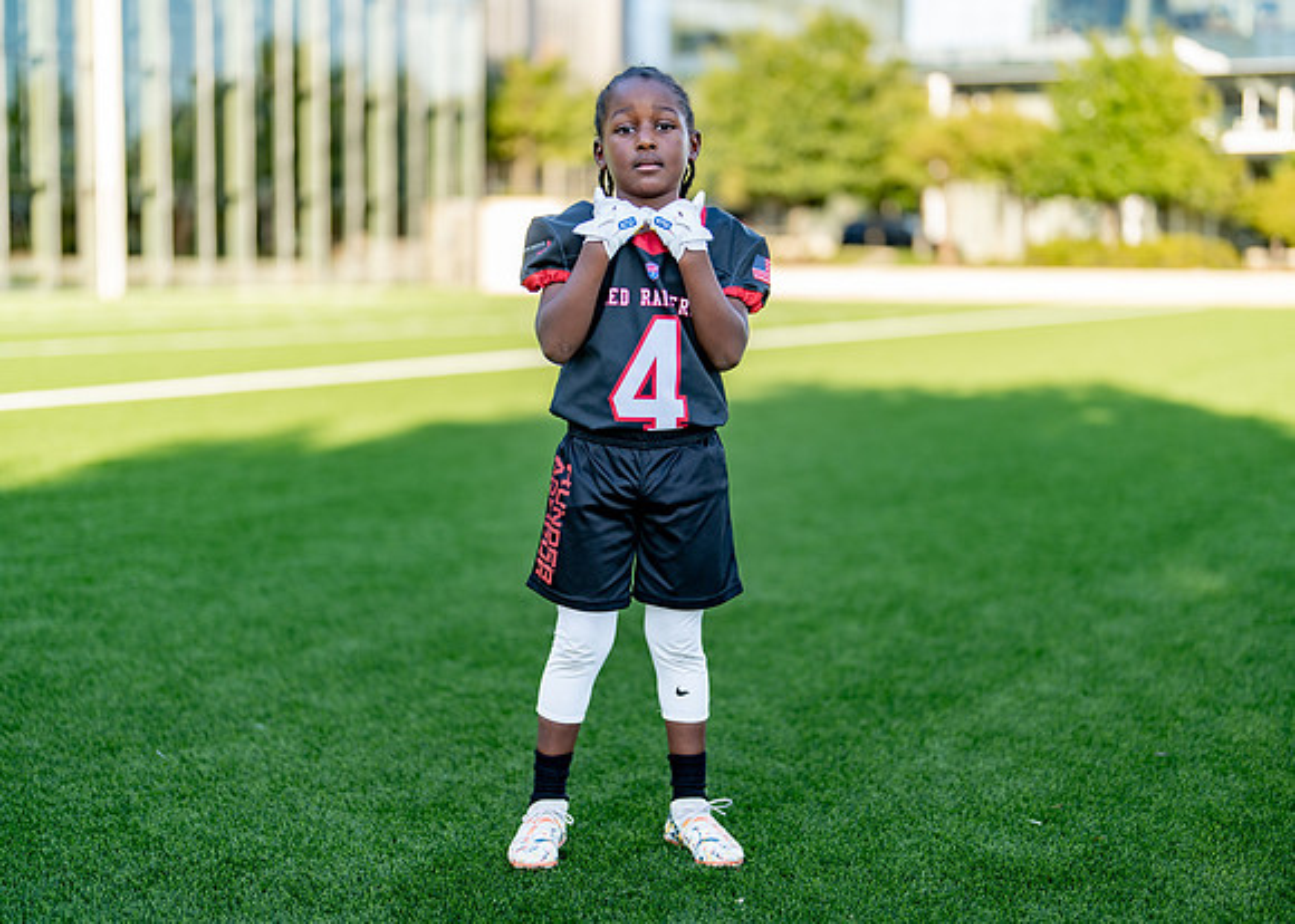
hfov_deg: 35.4
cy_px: 473
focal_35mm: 55
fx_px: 2032
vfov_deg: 25.6
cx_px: 665
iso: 100
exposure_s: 1/1250
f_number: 1.2
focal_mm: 50
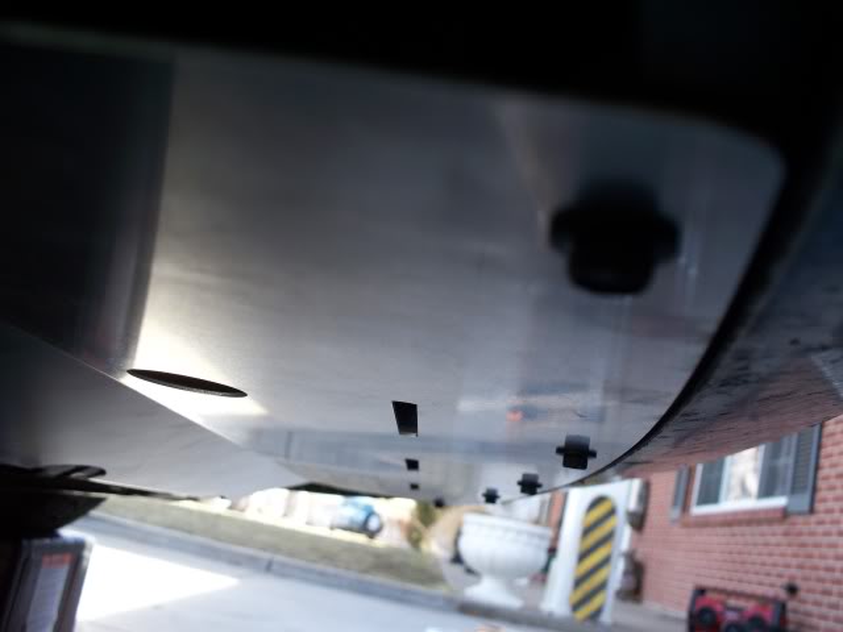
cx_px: 422
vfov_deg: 39.7
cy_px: 316
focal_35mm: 36
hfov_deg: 51.4
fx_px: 877
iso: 80
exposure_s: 1/60
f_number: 2.8
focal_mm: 7.5
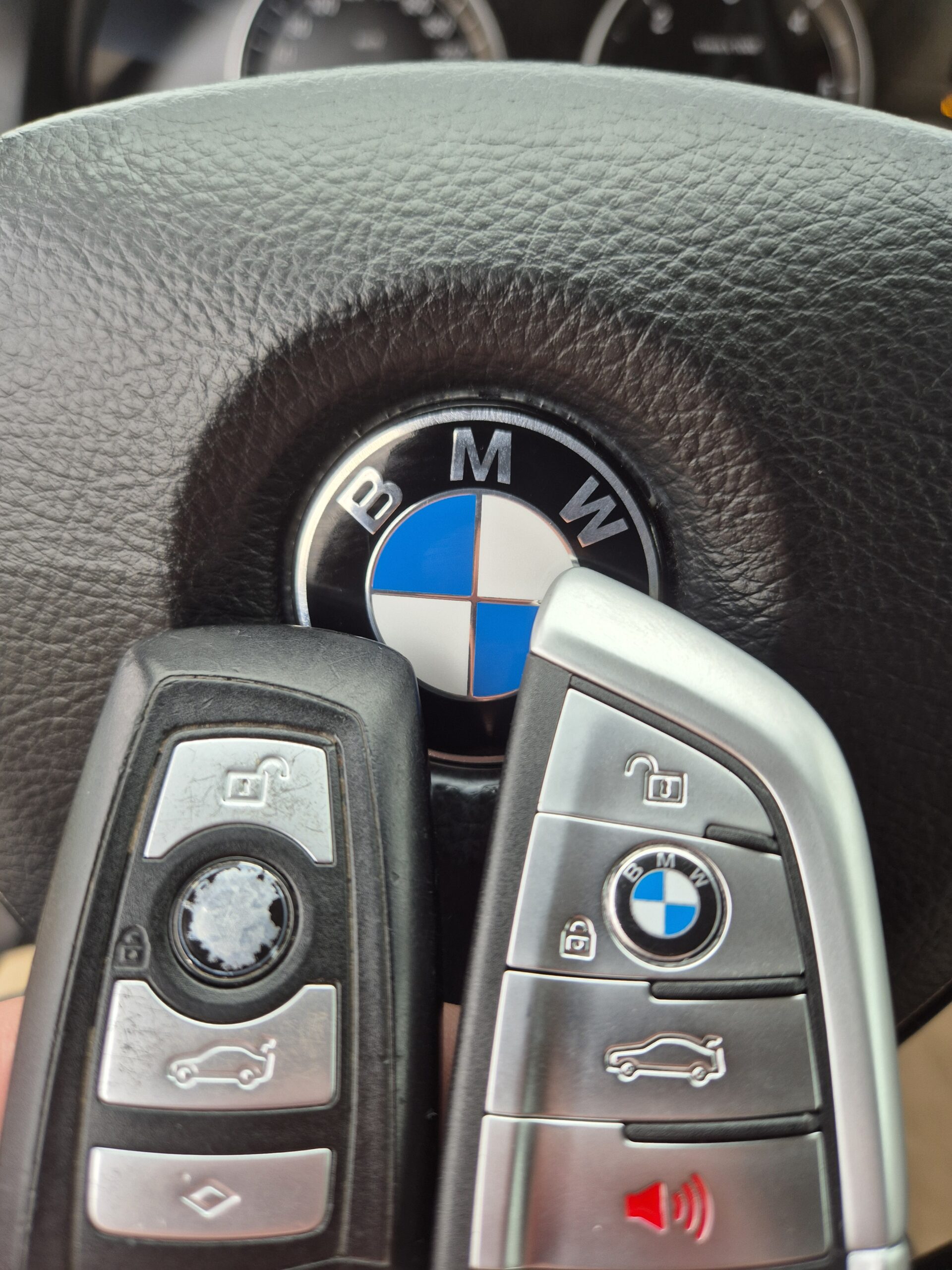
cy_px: 635
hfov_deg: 58.9
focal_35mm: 23
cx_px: 476
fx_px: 843
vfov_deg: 73.9
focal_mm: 5.4
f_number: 1.8
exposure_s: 1/180
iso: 50
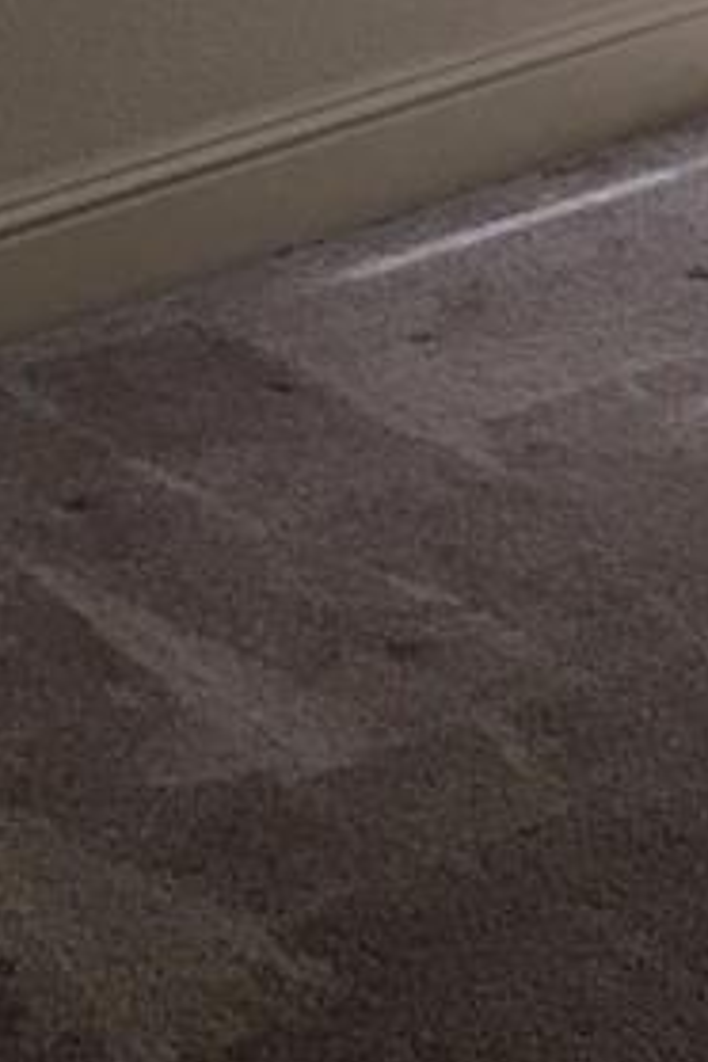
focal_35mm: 162
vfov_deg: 11.7
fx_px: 4779
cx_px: 2265
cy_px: -849
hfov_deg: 7.3
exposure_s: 1/40
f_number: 2.2
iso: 32
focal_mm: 4.15
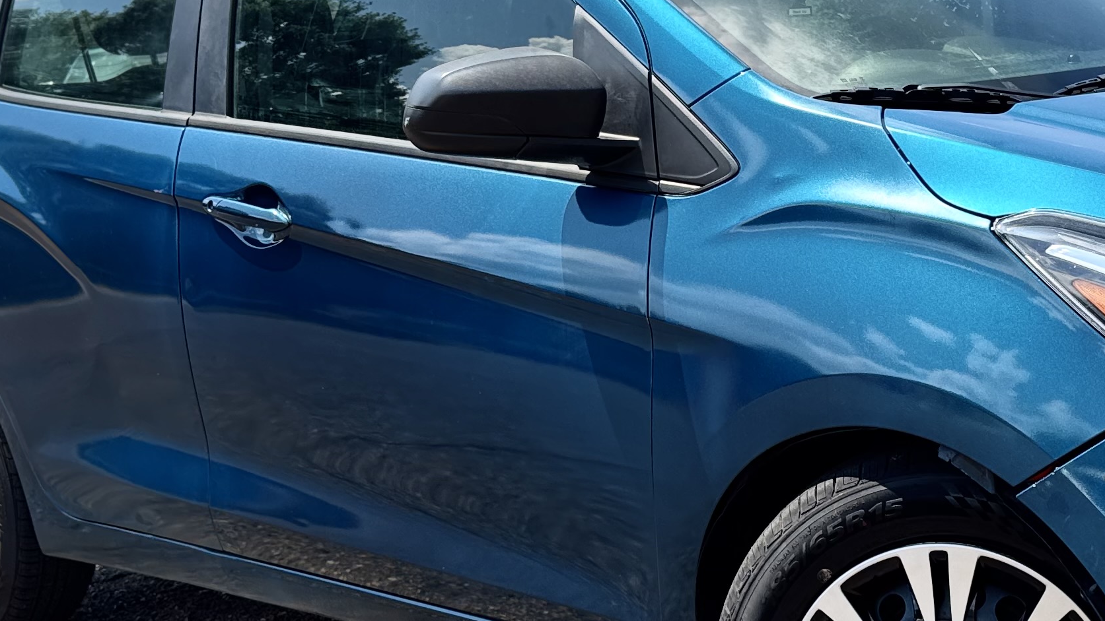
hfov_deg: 32.8
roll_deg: +4.4
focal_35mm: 63
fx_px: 1846
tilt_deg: -3.8
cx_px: 811
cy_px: 193
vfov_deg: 19.0
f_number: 1.78
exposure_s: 1/2041
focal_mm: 6.76
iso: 80
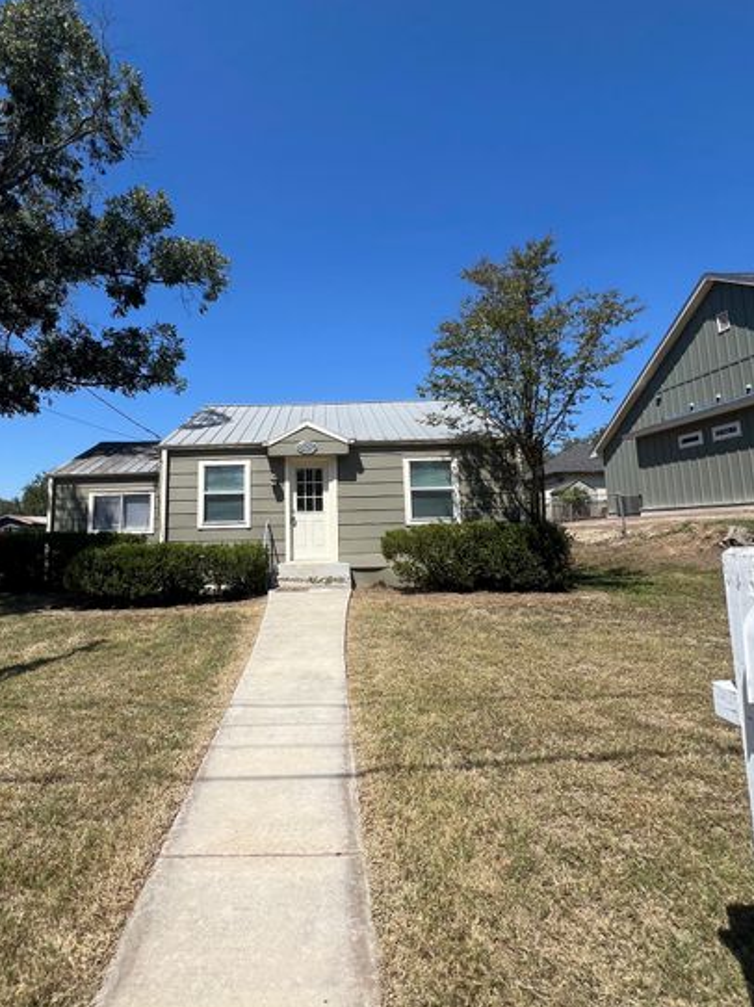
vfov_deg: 94.4
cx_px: 301
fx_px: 465
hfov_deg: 77.2
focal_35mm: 16
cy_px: 467
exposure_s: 1/2222
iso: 32
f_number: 1.8
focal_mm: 1.57
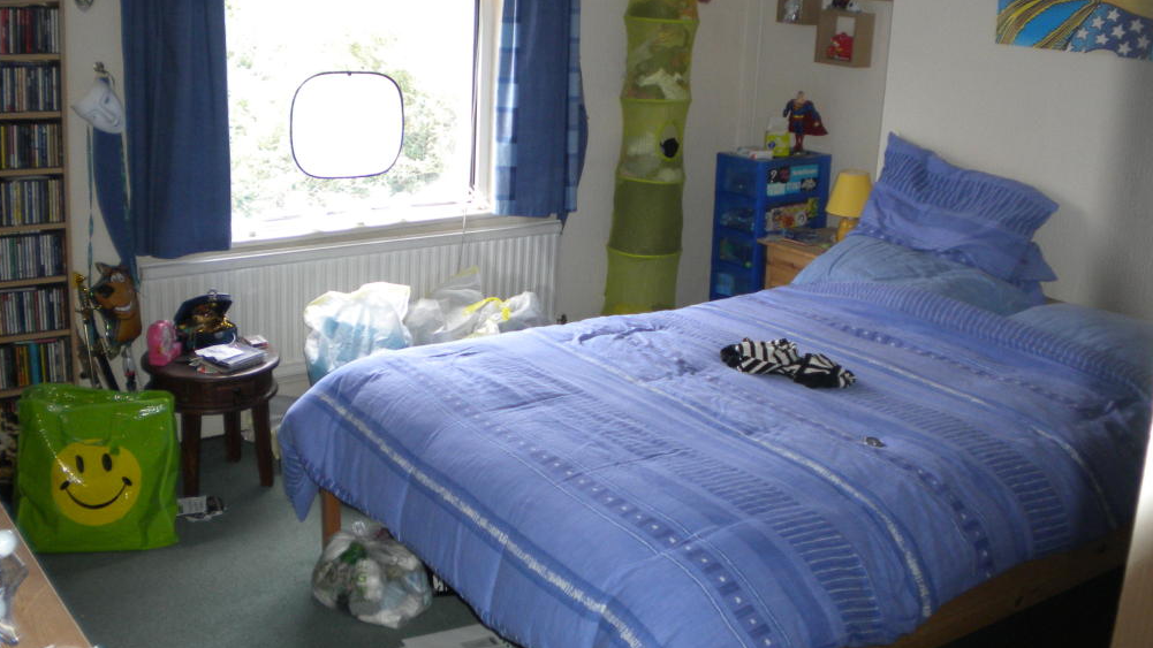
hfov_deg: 51.6
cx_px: 572
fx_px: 1192
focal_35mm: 39
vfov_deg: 30.4
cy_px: 283
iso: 144
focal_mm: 6.3
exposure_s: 1/59.8
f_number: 3.1
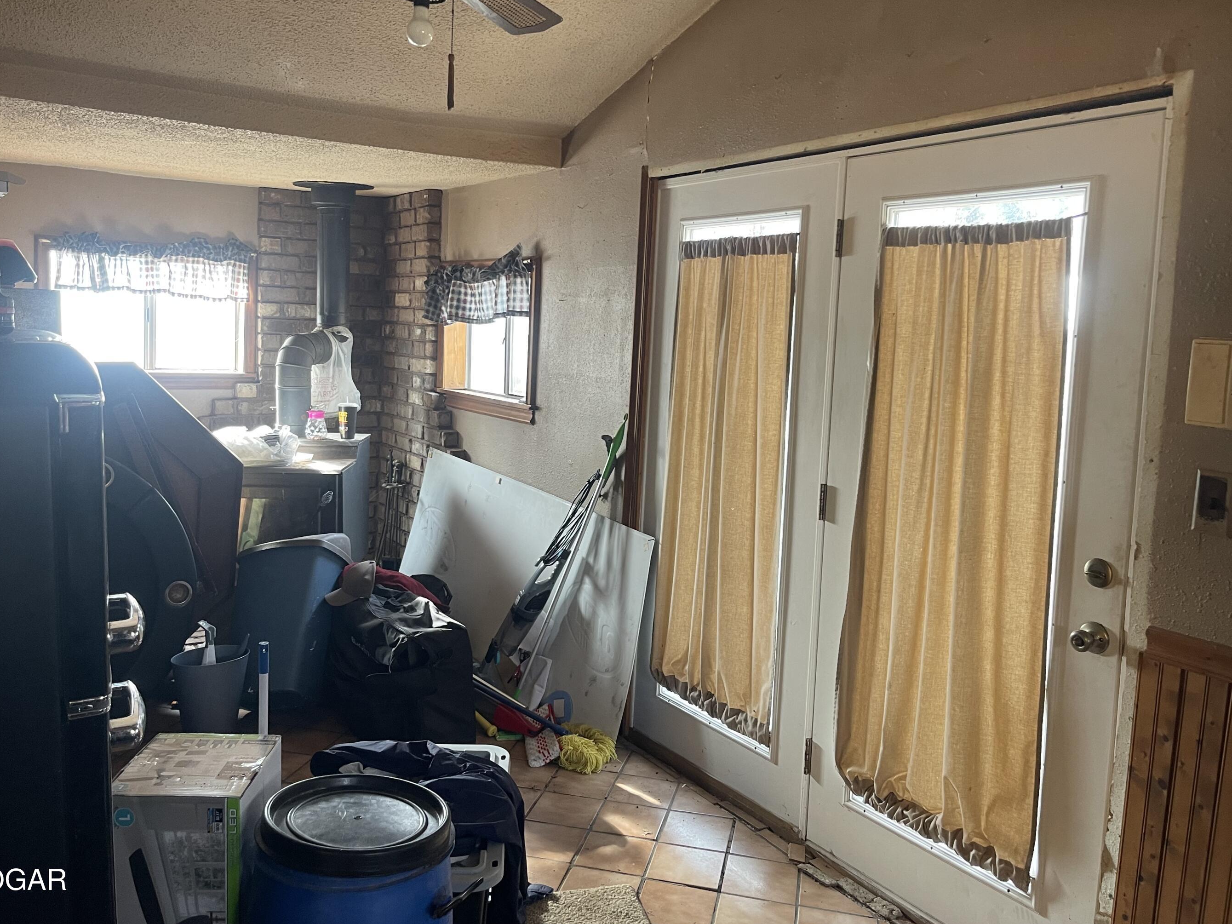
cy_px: 410
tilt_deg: -4.4
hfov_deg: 63.4
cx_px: 575
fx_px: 996
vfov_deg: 49.6
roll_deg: -3.6
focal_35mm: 28
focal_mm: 5.1
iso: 160
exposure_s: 1/60
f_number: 1.6
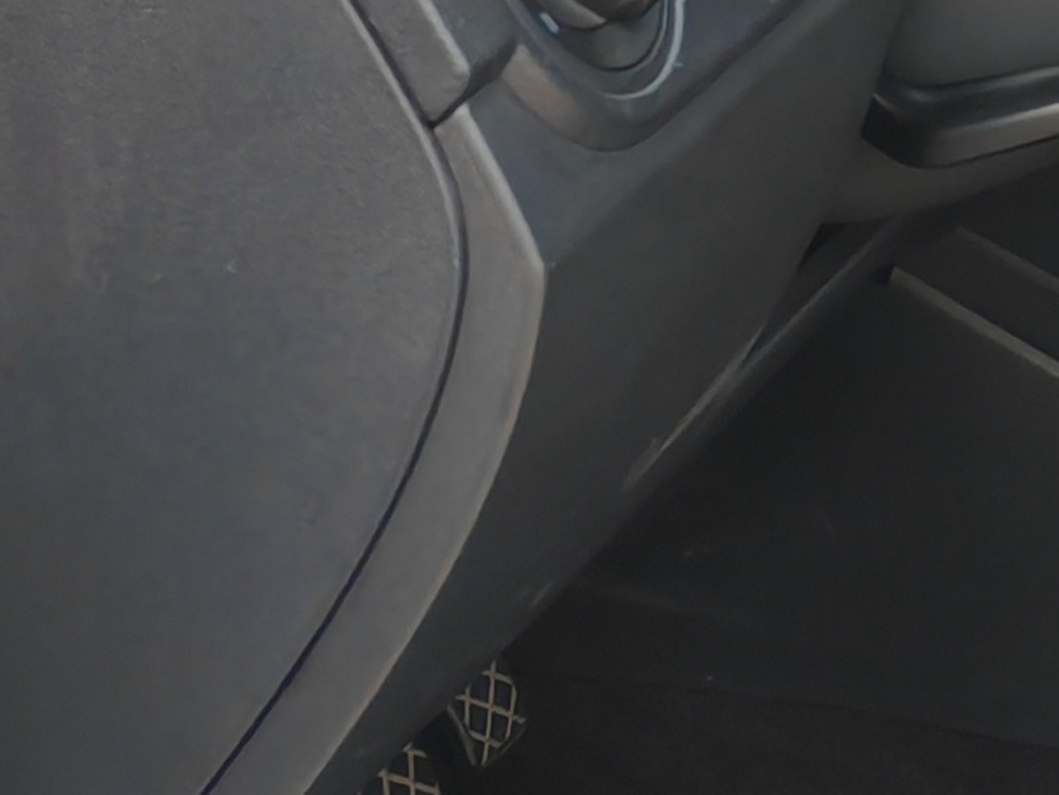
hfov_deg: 12.3
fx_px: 4589
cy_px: -436
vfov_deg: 9.6
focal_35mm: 150
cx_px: 1745
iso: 50
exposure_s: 1/250
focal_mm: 6.12
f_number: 1.9
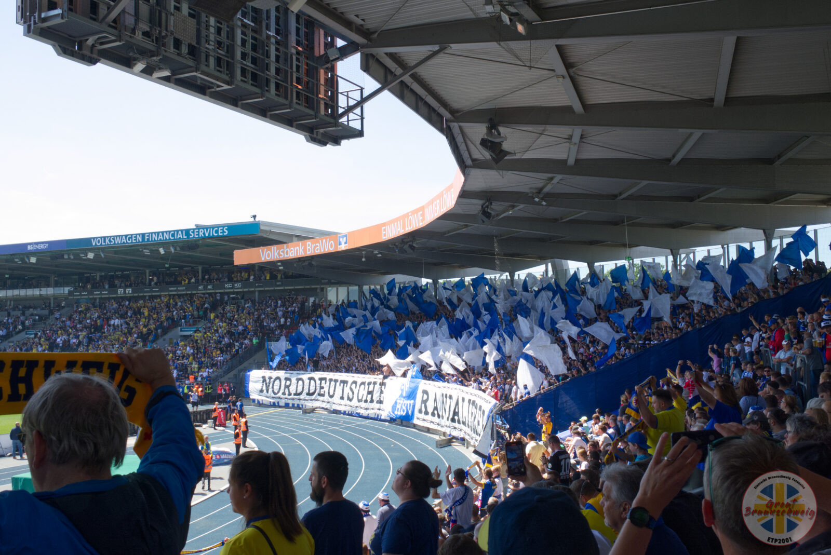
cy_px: 278
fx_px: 831
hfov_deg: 53.1
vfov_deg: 36.9
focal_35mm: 36
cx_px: 416
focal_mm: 13.3
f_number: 8
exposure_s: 1/160
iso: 200
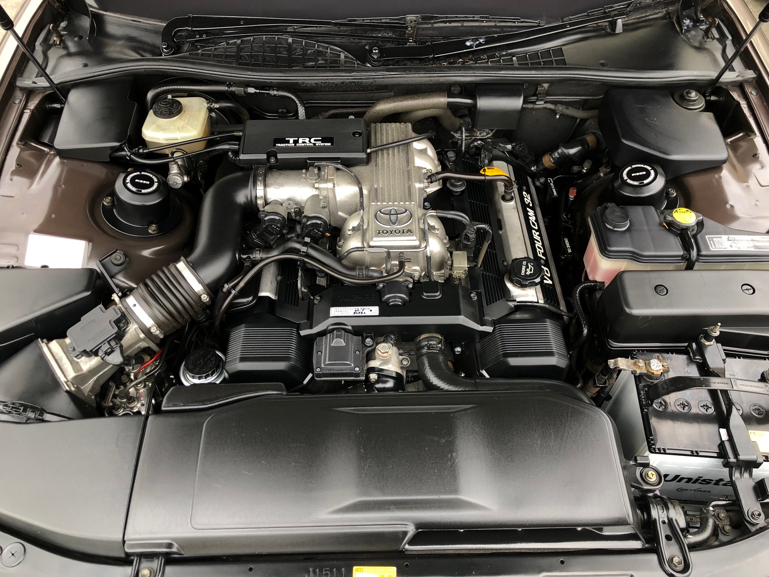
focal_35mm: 28
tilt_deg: -49.2
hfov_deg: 63.4
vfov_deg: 49.7
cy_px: 288
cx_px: 384
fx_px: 622
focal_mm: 4
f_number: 1.8
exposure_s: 1/19
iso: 40
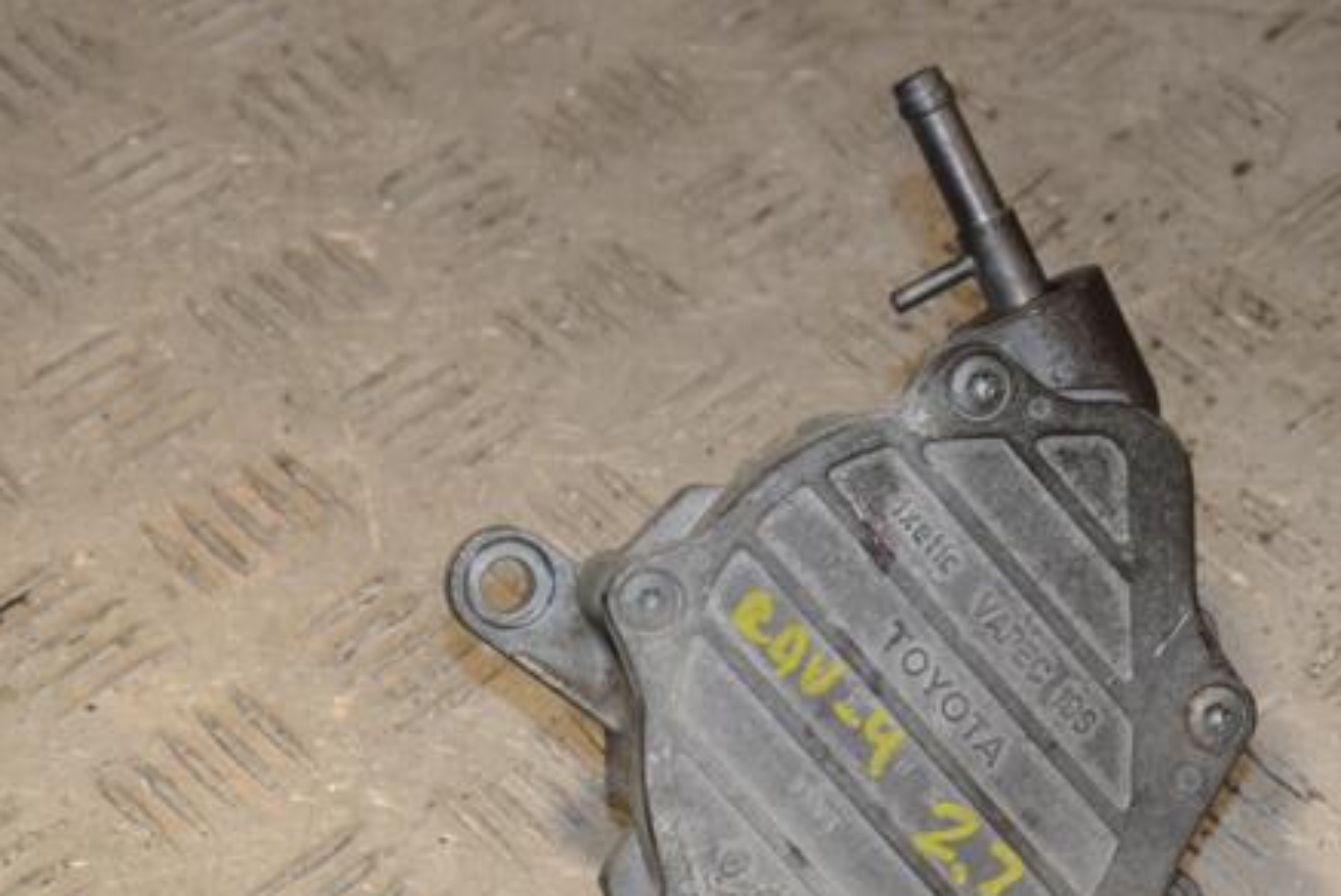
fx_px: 3988
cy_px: 611
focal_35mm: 107
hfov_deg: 19.1
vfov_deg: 12.8
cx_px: 764
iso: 800
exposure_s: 1/200
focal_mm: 52
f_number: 8
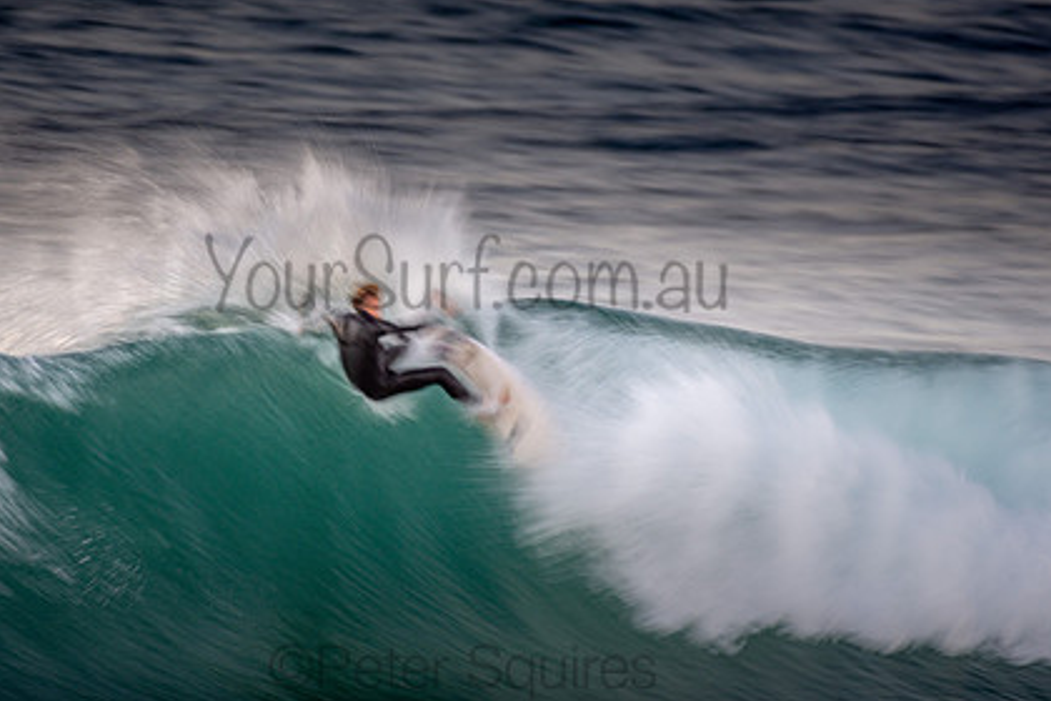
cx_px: 463
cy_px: 252
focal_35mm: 1036
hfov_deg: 2.0
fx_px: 30243
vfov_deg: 1.3
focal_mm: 500
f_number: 5.6
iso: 100
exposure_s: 1/20
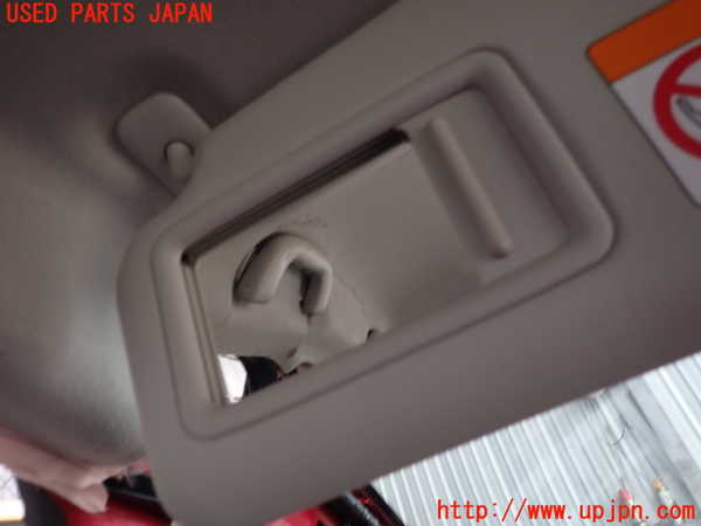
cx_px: 350
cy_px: 263
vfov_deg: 54.9
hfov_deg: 69.4
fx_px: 506
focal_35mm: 25
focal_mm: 4.5
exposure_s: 1/40
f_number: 2
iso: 200
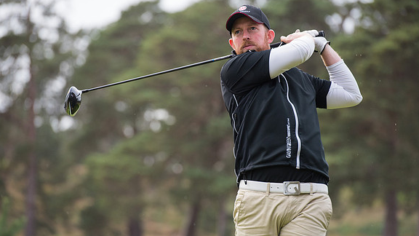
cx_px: 209
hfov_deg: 10.2
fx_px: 2344
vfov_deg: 5.8
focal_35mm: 211
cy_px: 116
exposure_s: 1/1250
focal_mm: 200
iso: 1000
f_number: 4
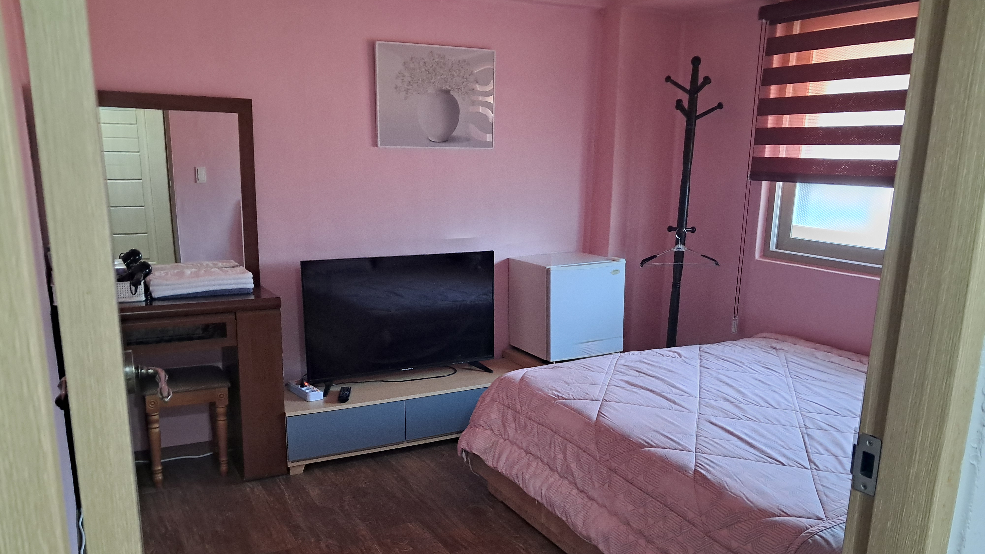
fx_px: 784
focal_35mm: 30
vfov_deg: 38.7
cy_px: 350
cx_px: 490
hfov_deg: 64.3
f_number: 1.8
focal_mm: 4
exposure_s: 1/60
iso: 500
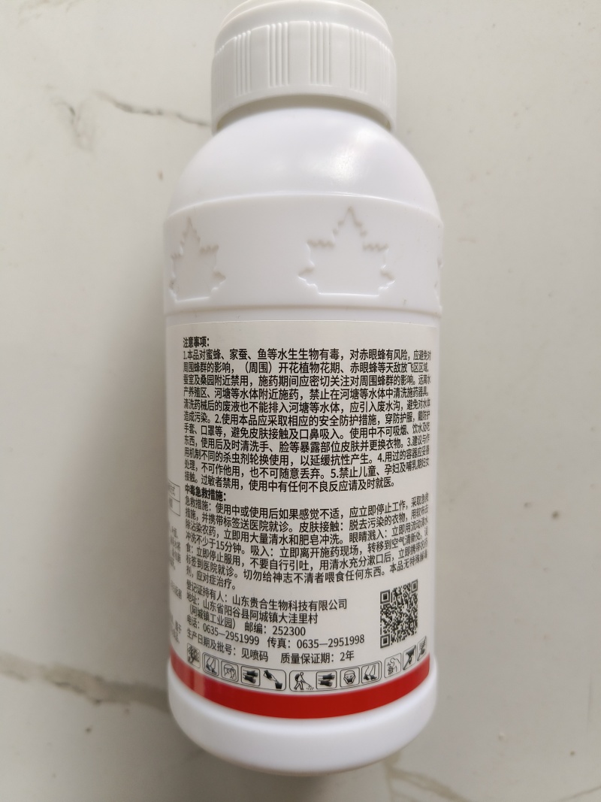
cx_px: 300
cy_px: 401
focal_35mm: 23
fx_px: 533
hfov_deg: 58.9
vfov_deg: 73.9
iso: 459
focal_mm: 5.56
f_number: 1.88
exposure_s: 1/120
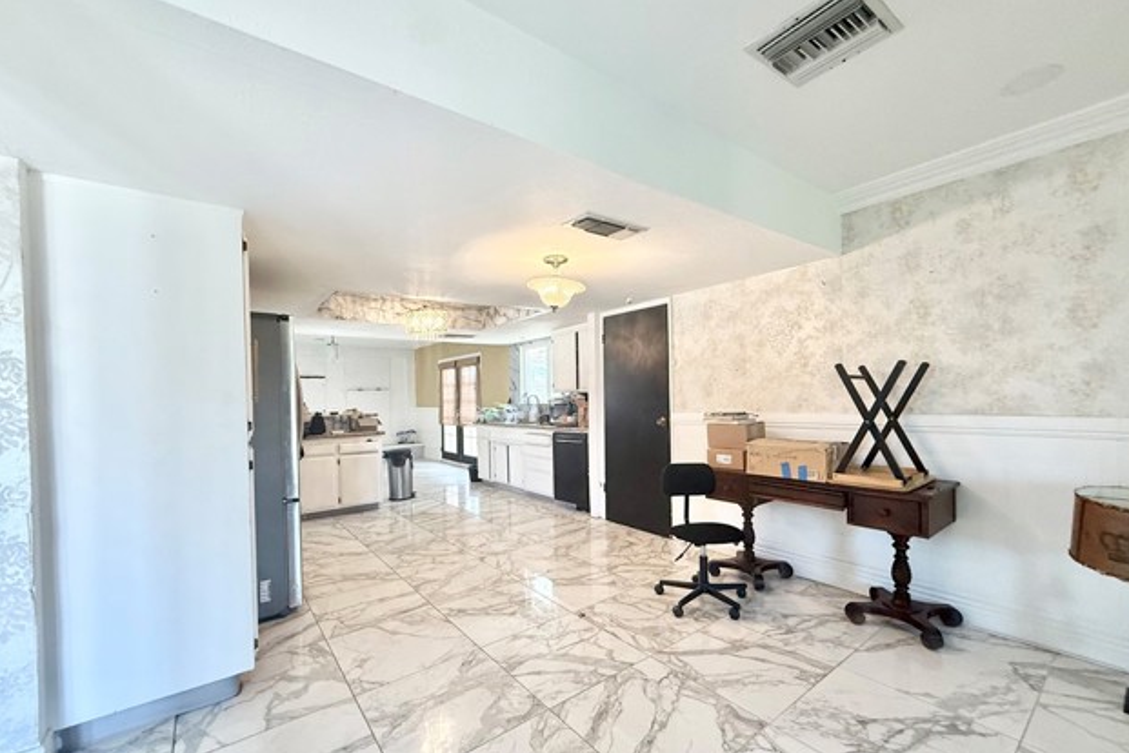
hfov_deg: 100.4
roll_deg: +1.2
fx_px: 470
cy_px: 404
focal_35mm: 15
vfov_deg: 77.2
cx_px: 564
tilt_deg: +1.0
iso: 320
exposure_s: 1/120
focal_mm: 2.22
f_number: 2.2
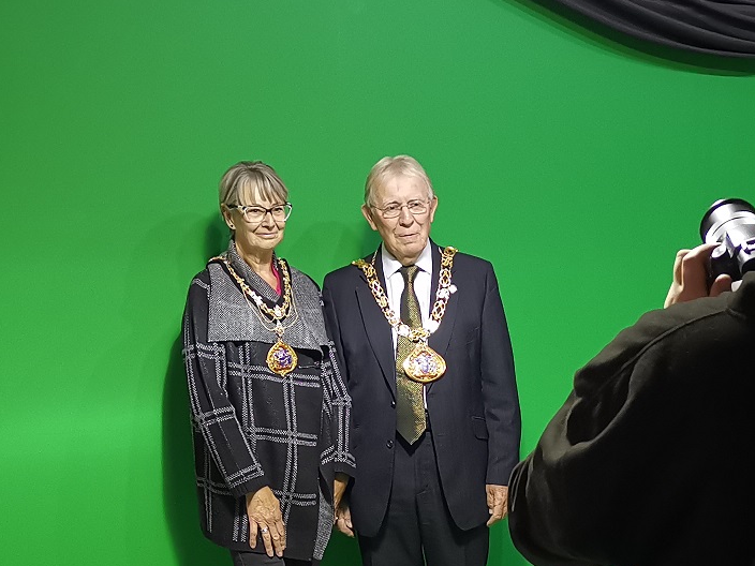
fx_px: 1527
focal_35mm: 70
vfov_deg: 20.6
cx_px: 525
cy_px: 491
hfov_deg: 27.5
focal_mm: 5.58
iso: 500
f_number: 1.8
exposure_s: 1/50
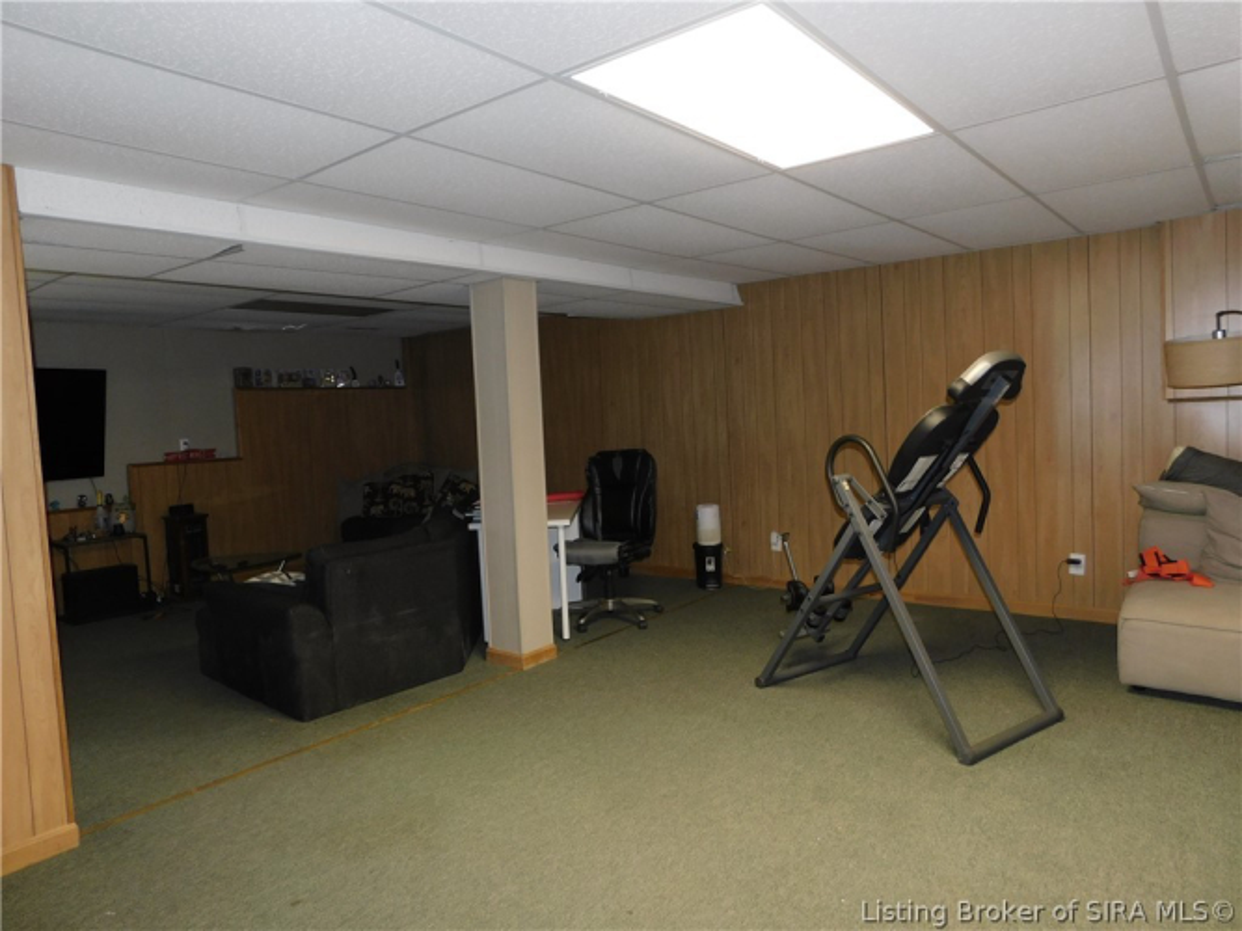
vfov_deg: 58.9
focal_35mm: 23
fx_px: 825
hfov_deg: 73.9
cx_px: 621
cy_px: 466
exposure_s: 1/30
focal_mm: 4
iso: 200
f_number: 3
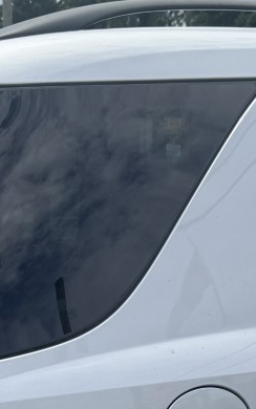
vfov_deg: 20.6
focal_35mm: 94
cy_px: 498
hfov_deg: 13.9
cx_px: 141
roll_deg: -1.9
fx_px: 1049
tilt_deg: -19.0
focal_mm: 6.76
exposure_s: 1/4310
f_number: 1.78
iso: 80
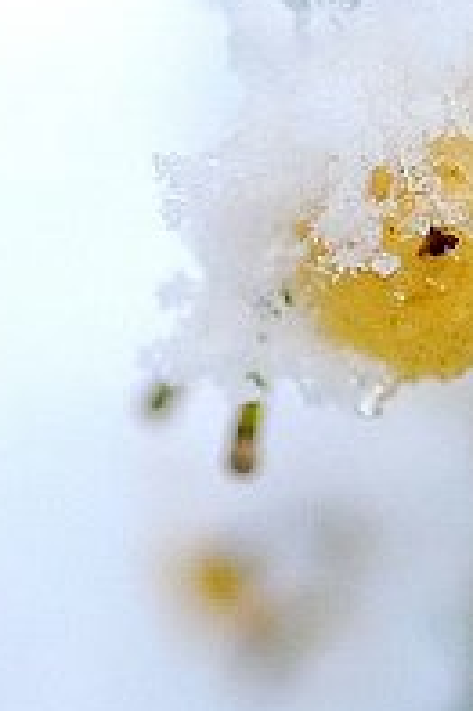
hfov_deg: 2.9
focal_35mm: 469
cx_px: 88
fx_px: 9259
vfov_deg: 4.4
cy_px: -253
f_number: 3.3
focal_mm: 60
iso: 1000
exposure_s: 1/1600
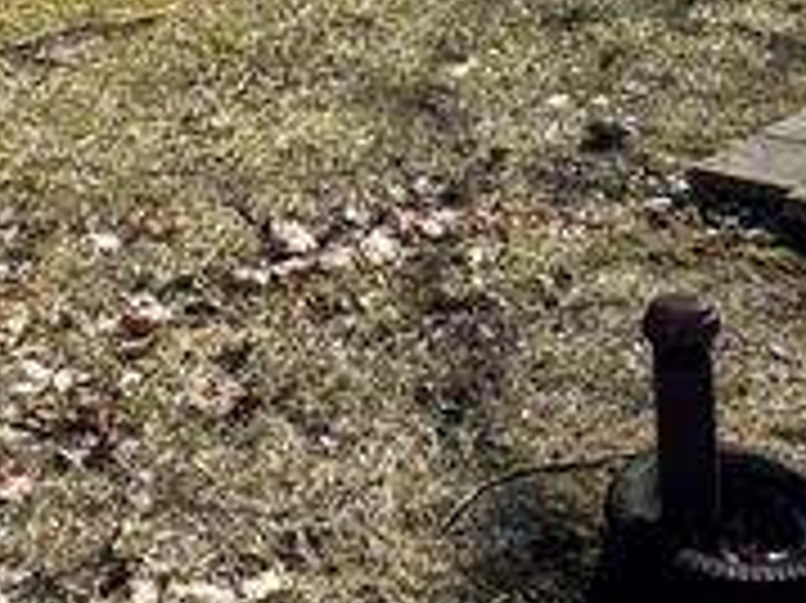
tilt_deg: +6.4
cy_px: -536
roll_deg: +3.4
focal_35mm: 80
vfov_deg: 15.4
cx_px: 626
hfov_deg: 24.1
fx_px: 1861
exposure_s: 1/2146
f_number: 2.2
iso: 50
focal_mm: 2.22
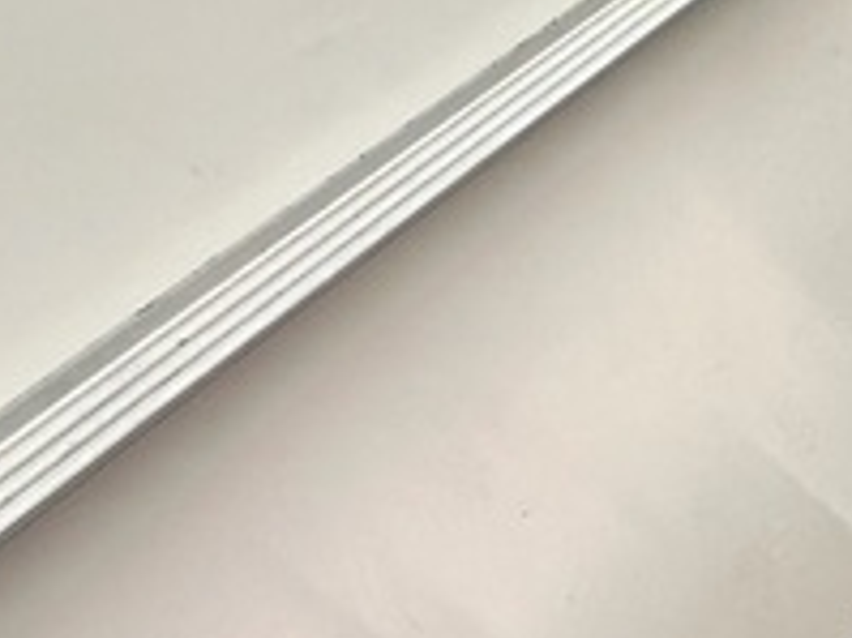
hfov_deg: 18.0
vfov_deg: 20.4
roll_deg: +4.8
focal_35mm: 72
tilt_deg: -34.0
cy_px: 257
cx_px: 1725
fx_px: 1771
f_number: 2.2
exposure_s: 1/60
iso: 200
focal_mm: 2.22
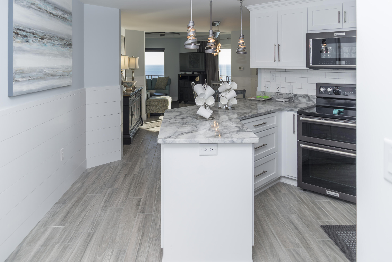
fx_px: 283
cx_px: 184
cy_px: 124
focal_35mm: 26
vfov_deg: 49.6
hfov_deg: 69.3
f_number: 3.5
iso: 125
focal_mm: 24
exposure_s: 1/250
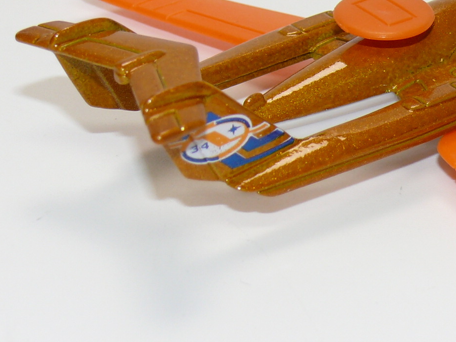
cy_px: 84
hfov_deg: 11.2
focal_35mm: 176
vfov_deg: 8.4
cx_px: 344
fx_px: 2318
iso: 100
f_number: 4
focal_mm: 13.3
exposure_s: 1/30
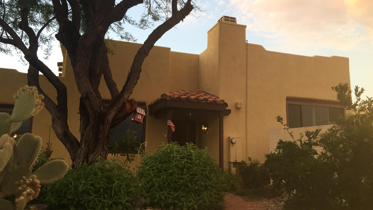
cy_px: 112
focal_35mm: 32
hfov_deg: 61.0
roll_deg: -1.5
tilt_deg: +10.1
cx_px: 185
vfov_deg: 36.7
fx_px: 316
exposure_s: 1/120
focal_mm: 4.15
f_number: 2.2
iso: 50
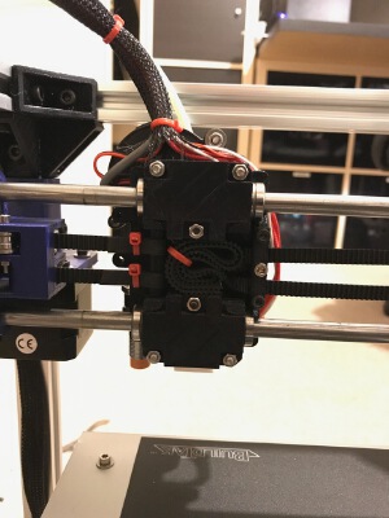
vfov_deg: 63.4
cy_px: 259
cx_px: 194
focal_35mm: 28
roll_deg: -1.8
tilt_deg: -11.7
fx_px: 420
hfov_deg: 49.7
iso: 200
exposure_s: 1/4
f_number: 1.8
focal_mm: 3.99
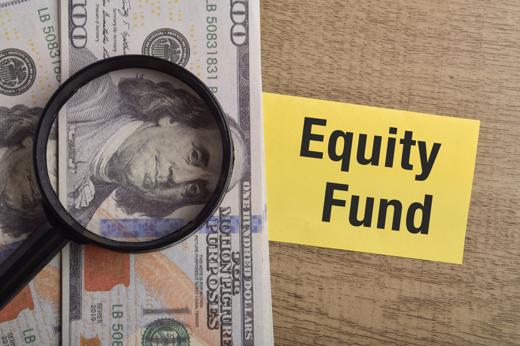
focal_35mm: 82
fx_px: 1192
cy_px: 173
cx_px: 260
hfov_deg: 24.6
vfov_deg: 16.6
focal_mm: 55
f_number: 18
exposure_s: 1/100
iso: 100
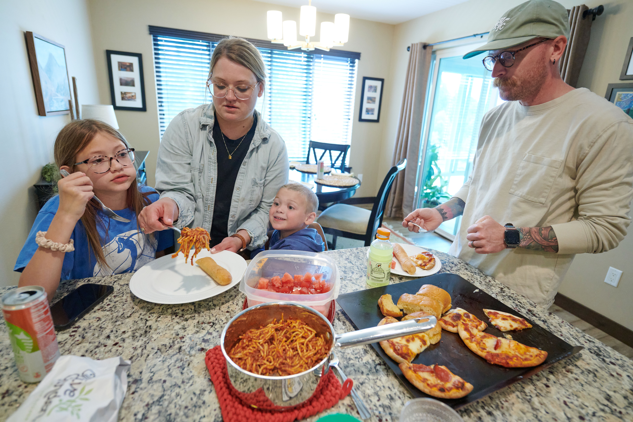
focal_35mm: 19
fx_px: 334
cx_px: 316
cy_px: 211
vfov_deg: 64.6
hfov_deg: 86.9
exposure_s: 1/250
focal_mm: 19
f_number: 4
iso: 4000
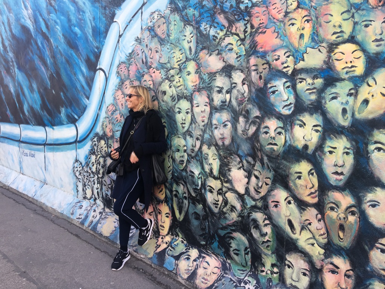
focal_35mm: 29
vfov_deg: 48.2
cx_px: 192
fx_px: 323
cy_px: 144
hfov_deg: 61.7
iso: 25
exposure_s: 1/133
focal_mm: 4.15
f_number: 2.2
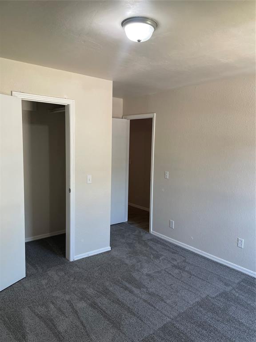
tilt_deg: -6.0
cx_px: 128
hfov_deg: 53.1
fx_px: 256
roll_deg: -0.8
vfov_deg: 67.3
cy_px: 171
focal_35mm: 26
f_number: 1.6
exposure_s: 1/60
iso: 80
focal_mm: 4.2
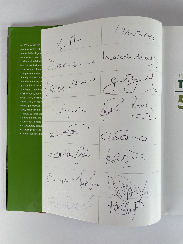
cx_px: 92
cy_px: 122
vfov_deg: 67.3
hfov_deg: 53.1
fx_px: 183
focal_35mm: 26
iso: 32
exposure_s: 1/222
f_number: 1.6
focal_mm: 4.2
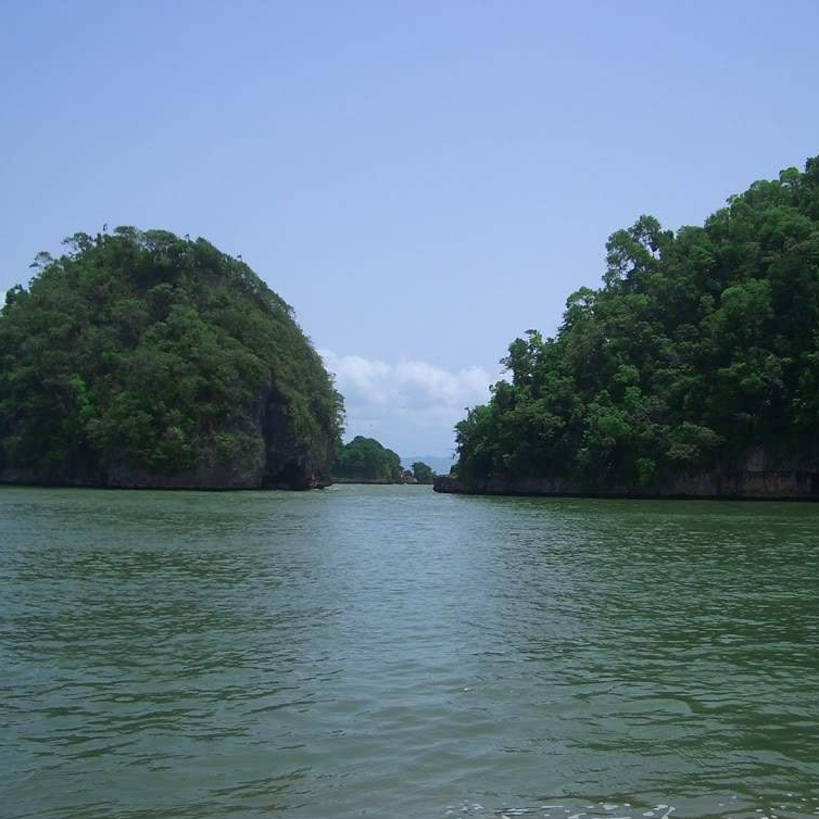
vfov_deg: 40.0
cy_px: 416
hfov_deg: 39.9
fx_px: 1124
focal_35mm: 42
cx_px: 486
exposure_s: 1/1000
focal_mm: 5.8
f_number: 4.3
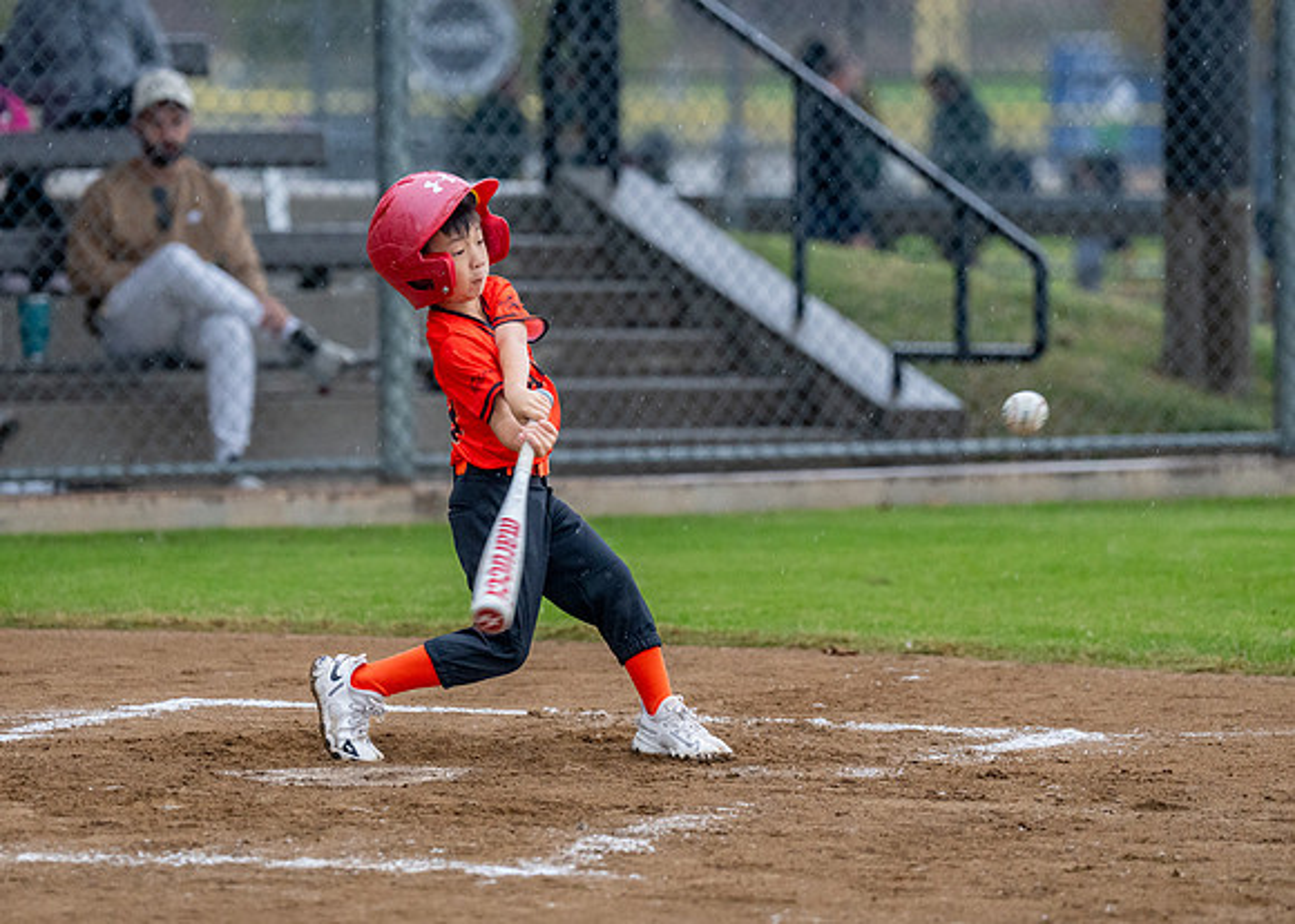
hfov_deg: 8.0
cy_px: 389
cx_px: 510
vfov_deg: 5.7
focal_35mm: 253
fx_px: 9289
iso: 1600
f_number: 2.8
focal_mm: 163
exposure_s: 1/1000
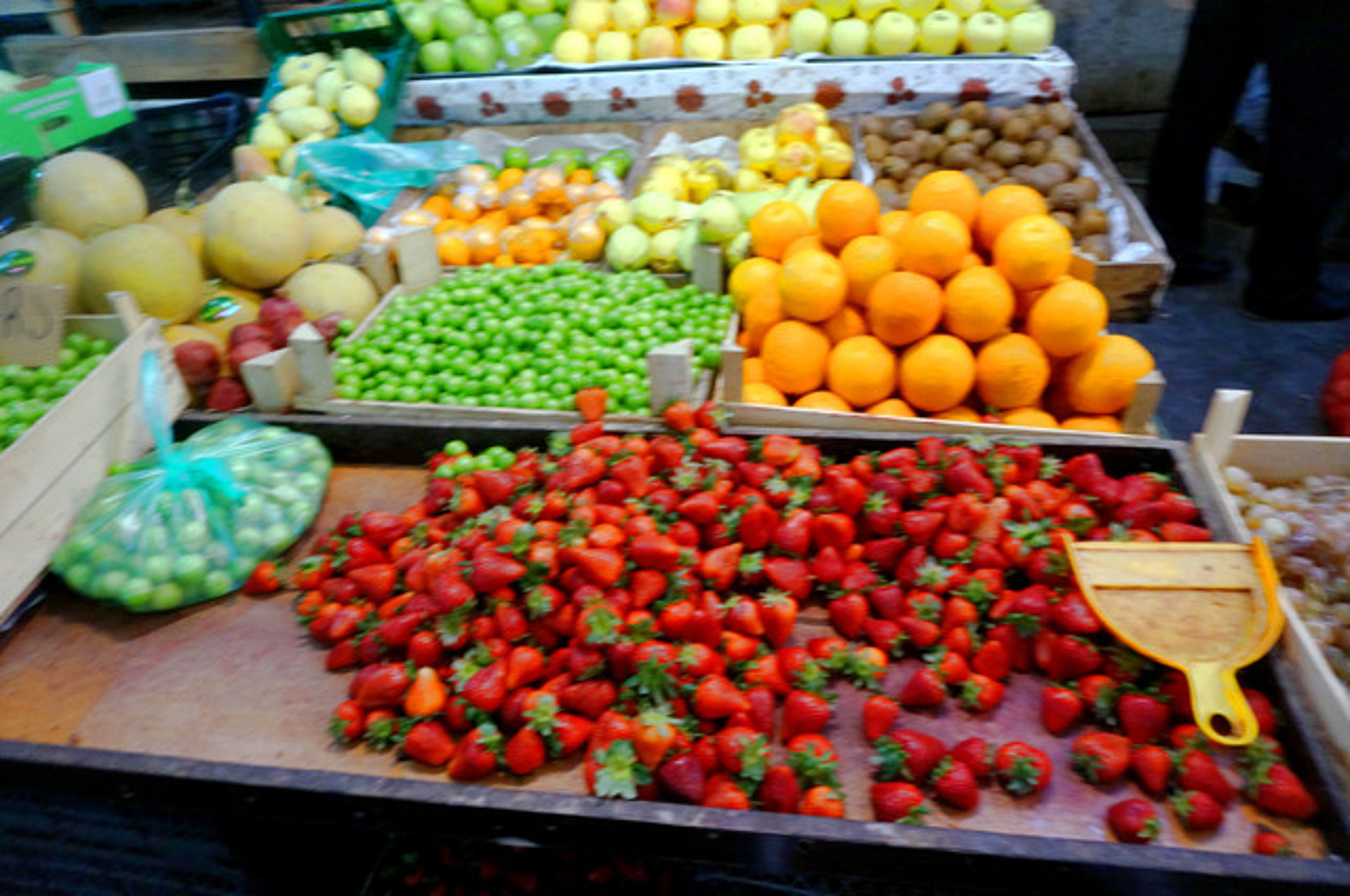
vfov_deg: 53.0
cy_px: 448
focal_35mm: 24
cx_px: 675
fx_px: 899
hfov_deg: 73.8
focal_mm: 16
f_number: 4
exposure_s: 1/60
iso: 1000
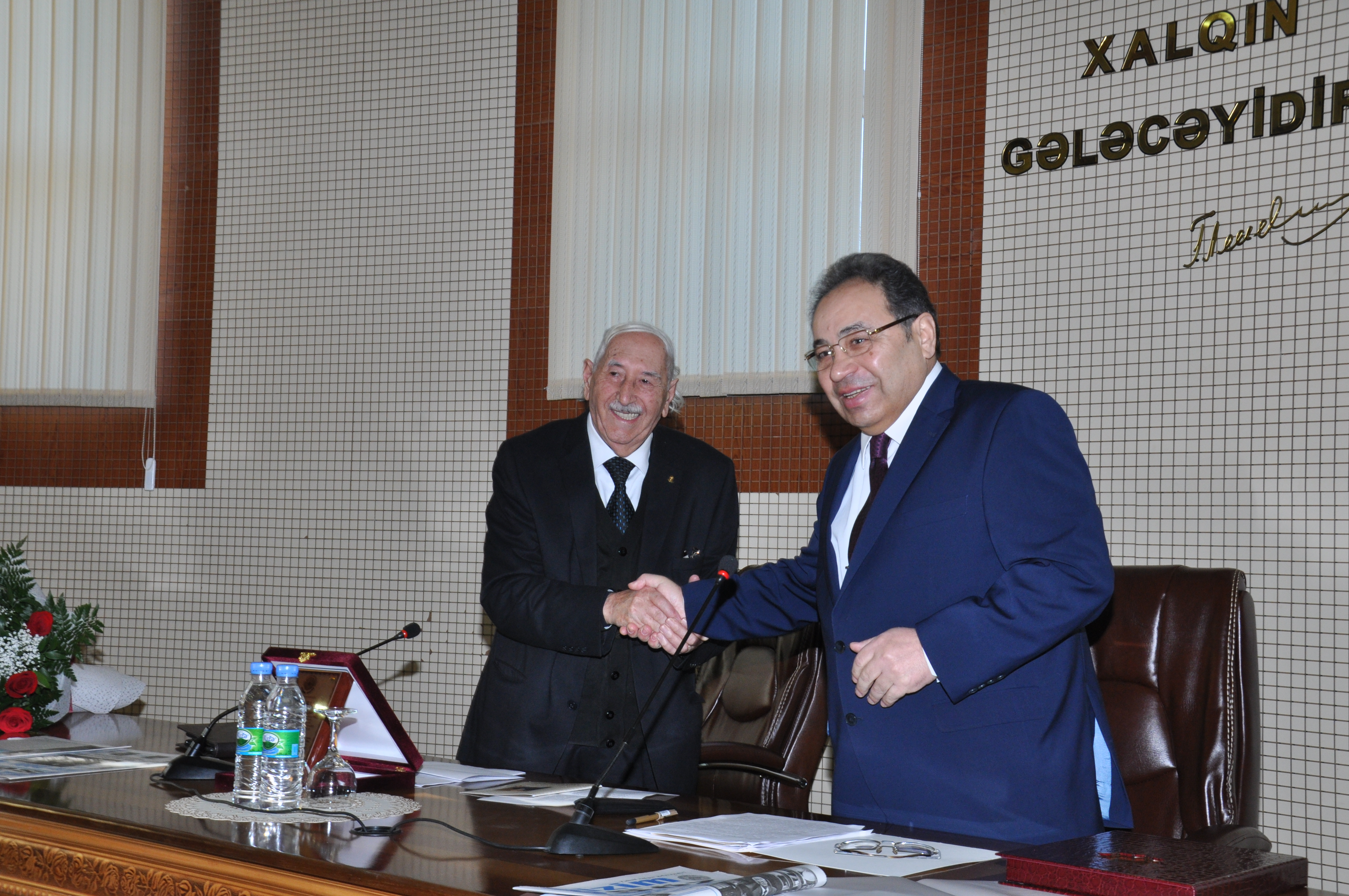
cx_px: 674
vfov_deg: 28.0
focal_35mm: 48
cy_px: 448
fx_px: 1796
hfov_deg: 41.2
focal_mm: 32
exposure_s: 1/40
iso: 640
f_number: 10
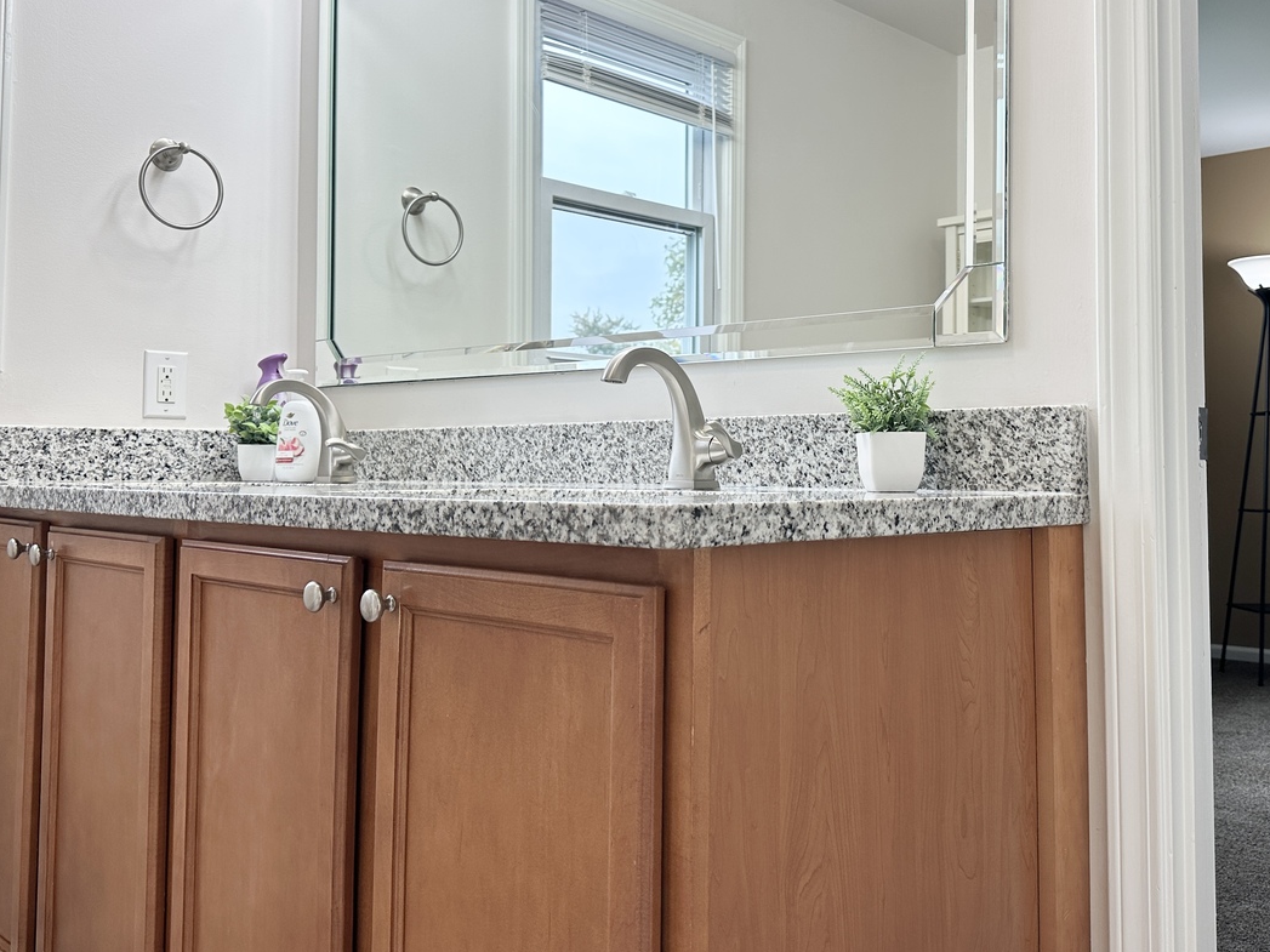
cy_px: 398
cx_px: 704
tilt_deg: +2.7
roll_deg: -0.6
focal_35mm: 33
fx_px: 1211
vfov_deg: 42.8
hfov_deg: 55.2
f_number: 1.78
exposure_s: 1/291
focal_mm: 6.86
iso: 80
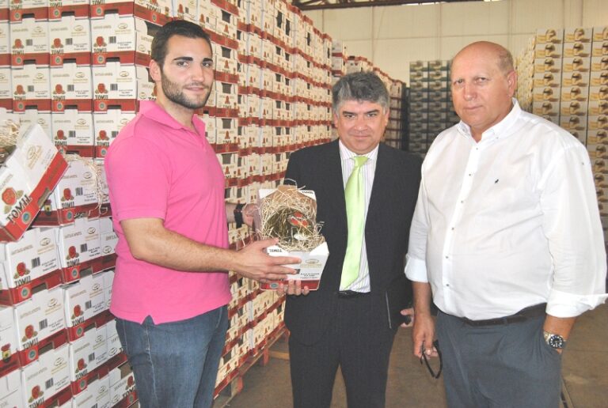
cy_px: 204
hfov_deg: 57.1
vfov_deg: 40.2
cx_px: 304
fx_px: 559
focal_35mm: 33
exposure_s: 1/60
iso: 800
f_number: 5
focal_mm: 22
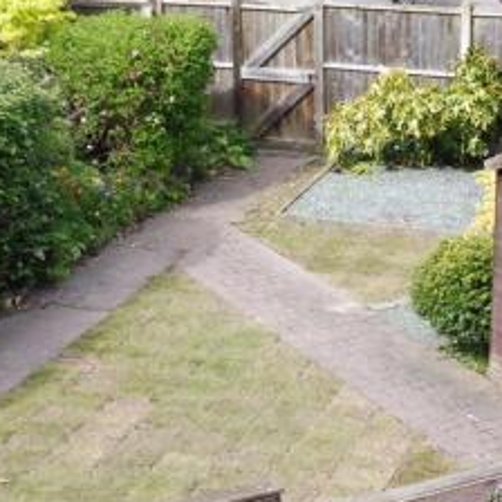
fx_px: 1657
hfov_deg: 17.1
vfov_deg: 17.2
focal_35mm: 101
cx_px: 411
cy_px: 333
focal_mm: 7.9
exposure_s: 1/200
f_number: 4.1
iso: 100
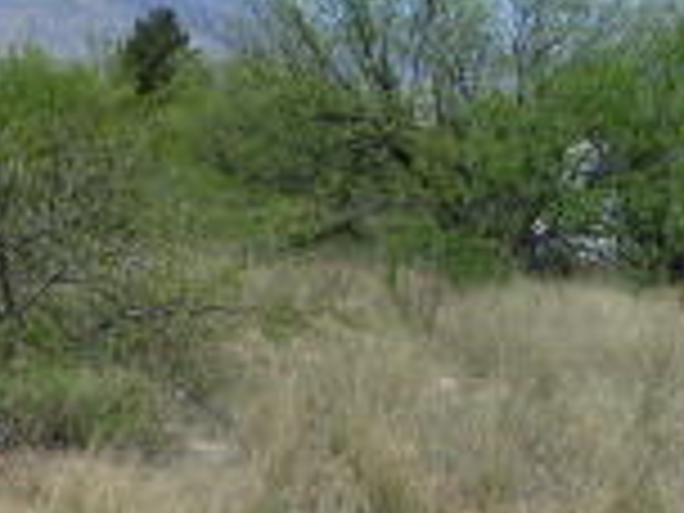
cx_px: 531
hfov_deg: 19.3
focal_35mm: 101
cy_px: 126
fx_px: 1996
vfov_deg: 14.6
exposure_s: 1/1000
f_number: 4
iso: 100
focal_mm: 4.3
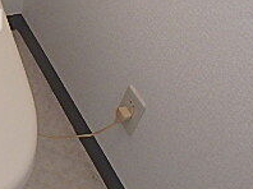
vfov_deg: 21.1
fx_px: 496
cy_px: 18
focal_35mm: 68
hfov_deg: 24.8
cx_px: -78
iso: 200
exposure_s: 1/30
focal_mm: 3.7
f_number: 3.5
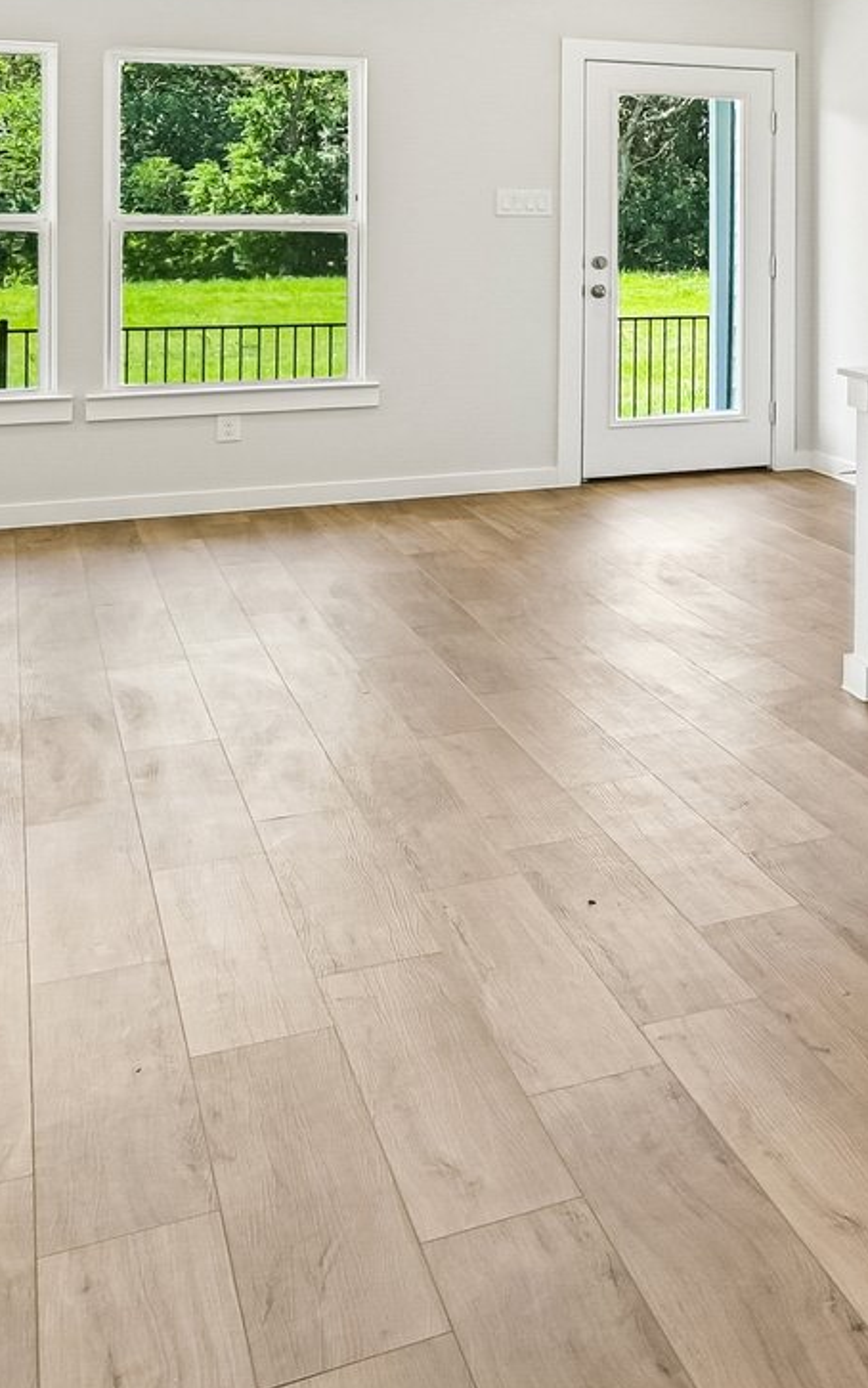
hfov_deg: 16.4
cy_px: 206
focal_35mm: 46
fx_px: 1740
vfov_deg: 40.9
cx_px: 1948
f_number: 8
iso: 400
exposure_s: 1/30
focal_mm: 16
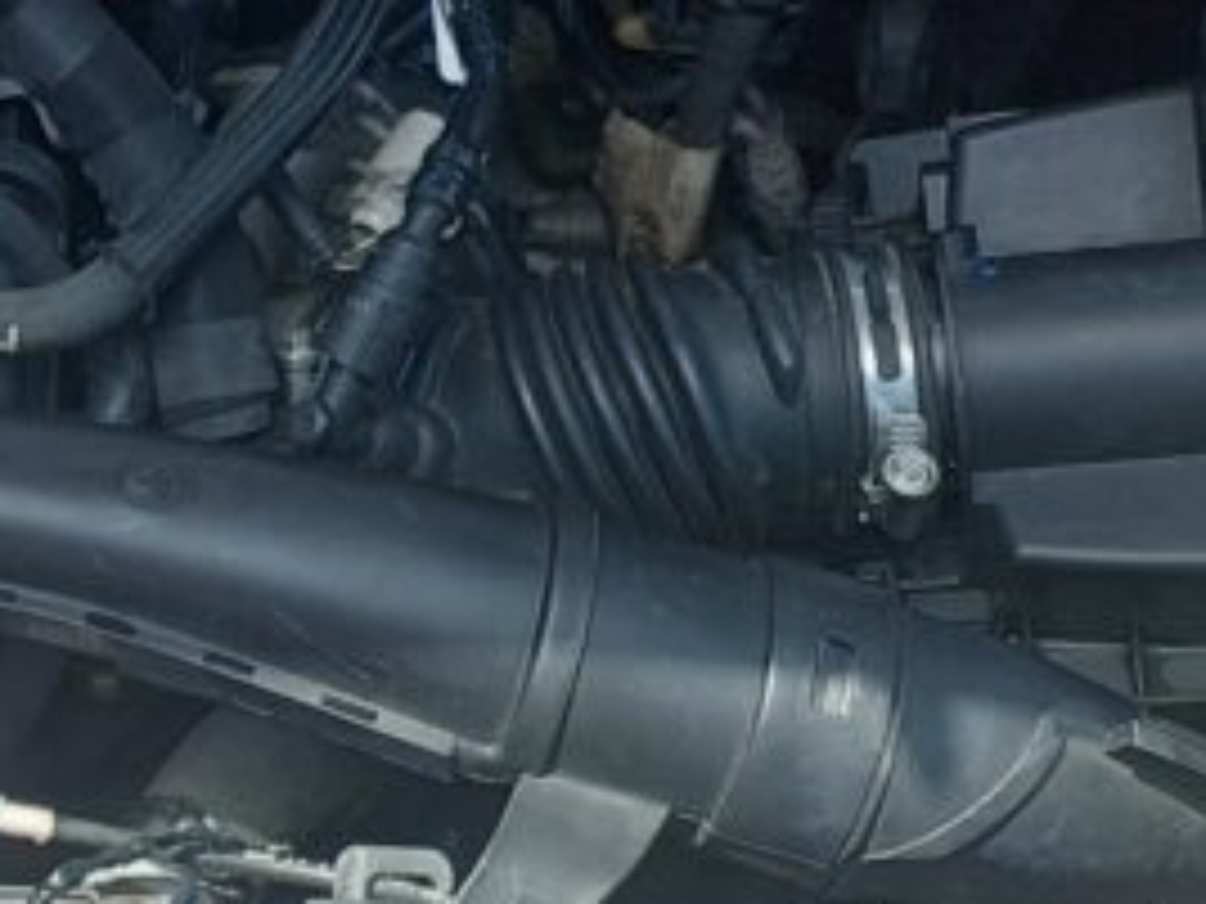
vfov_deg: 16.7
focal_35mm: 88
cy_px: 288
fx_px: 3066
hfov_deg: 21.6
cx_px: 58
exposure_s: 1/445
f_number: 1.8
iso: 25
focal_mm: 5.06
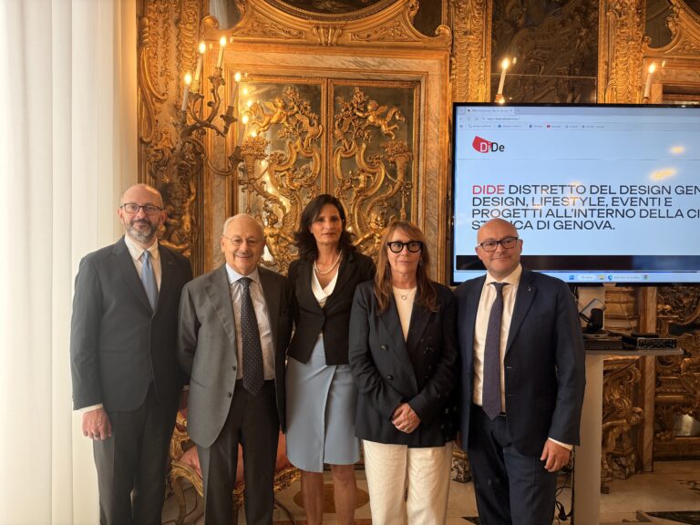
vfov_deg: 56.8
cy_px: 262
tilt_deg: -1.7
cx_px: 350
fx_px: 485
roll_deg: -0.7
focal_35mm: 24
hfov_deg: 71.6
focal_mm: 6.76
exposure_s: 1/120
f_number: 1.78
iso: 250
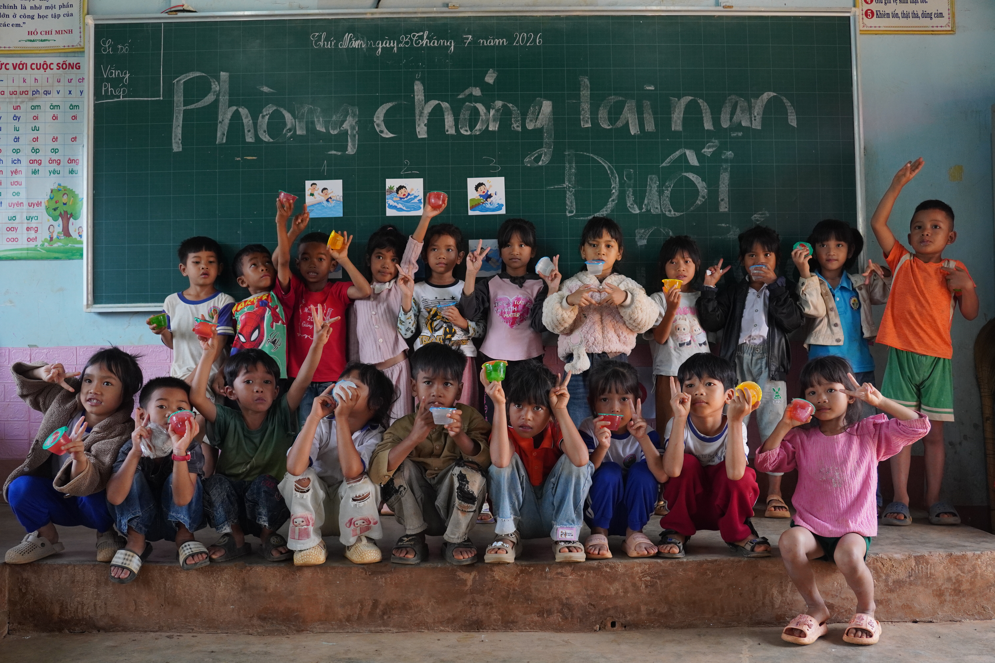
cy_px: 332
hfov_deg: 56.4
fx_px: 929
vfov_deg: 39.3
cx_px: 498
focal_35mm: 34
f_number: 4
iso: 1000
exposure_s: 1/200
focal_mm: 22.4
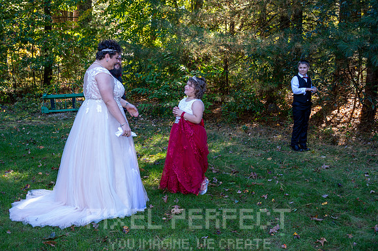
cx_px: 189
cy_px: 126
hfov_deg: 46.4
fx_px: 441
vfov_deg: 31.9
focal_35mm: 42
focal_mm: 42
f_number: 5
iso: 320
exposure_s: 1/60
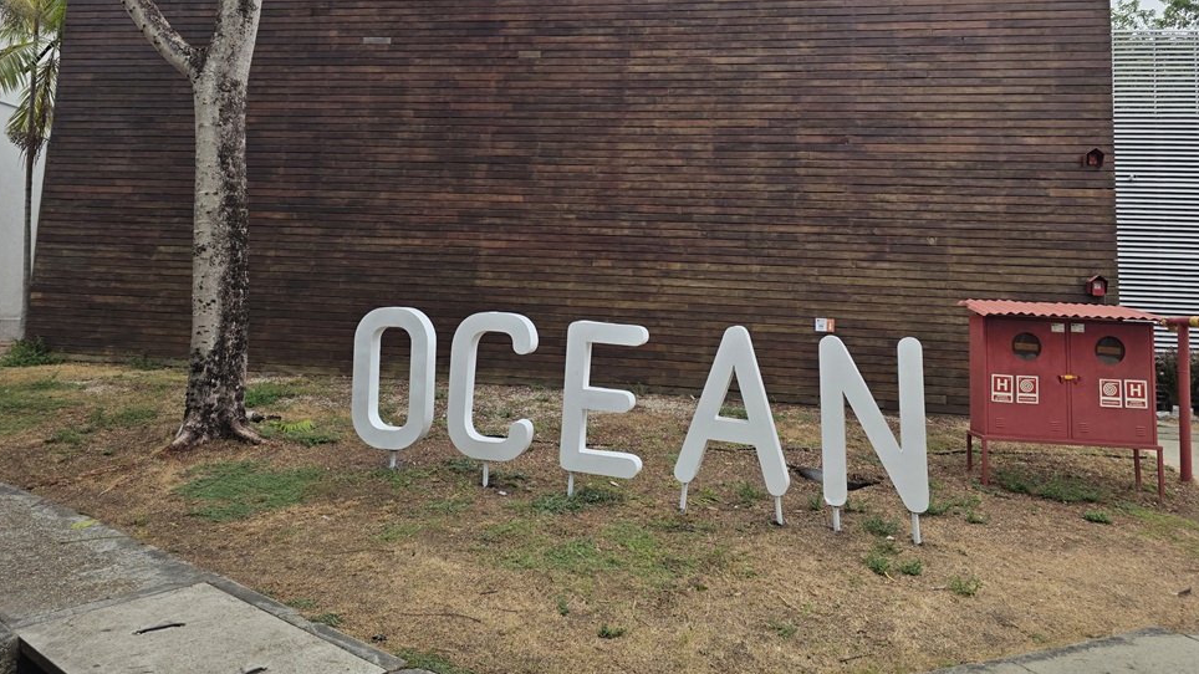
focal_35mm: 26
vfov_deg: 43.7
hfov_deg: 71.9
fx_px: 827
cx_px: 593
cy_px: 225
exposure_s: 1/3229
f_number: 1.7
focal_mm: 6.3
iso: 80
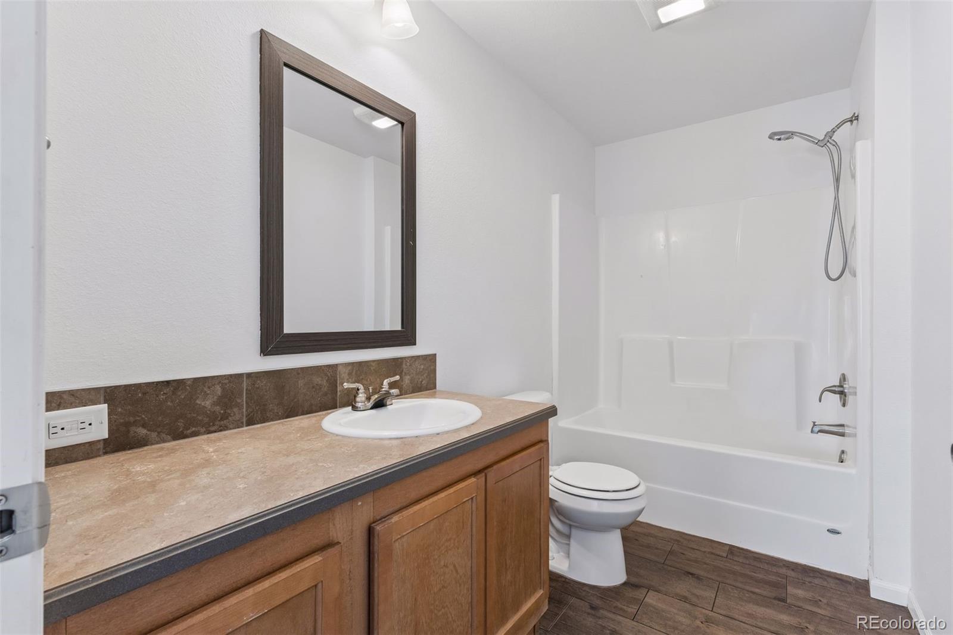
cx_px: 476
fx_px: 450
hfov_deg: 93.3
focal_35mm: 17
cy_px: 318
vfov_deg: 70.4
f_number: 9
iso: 400
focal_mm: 17
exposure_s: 1/10
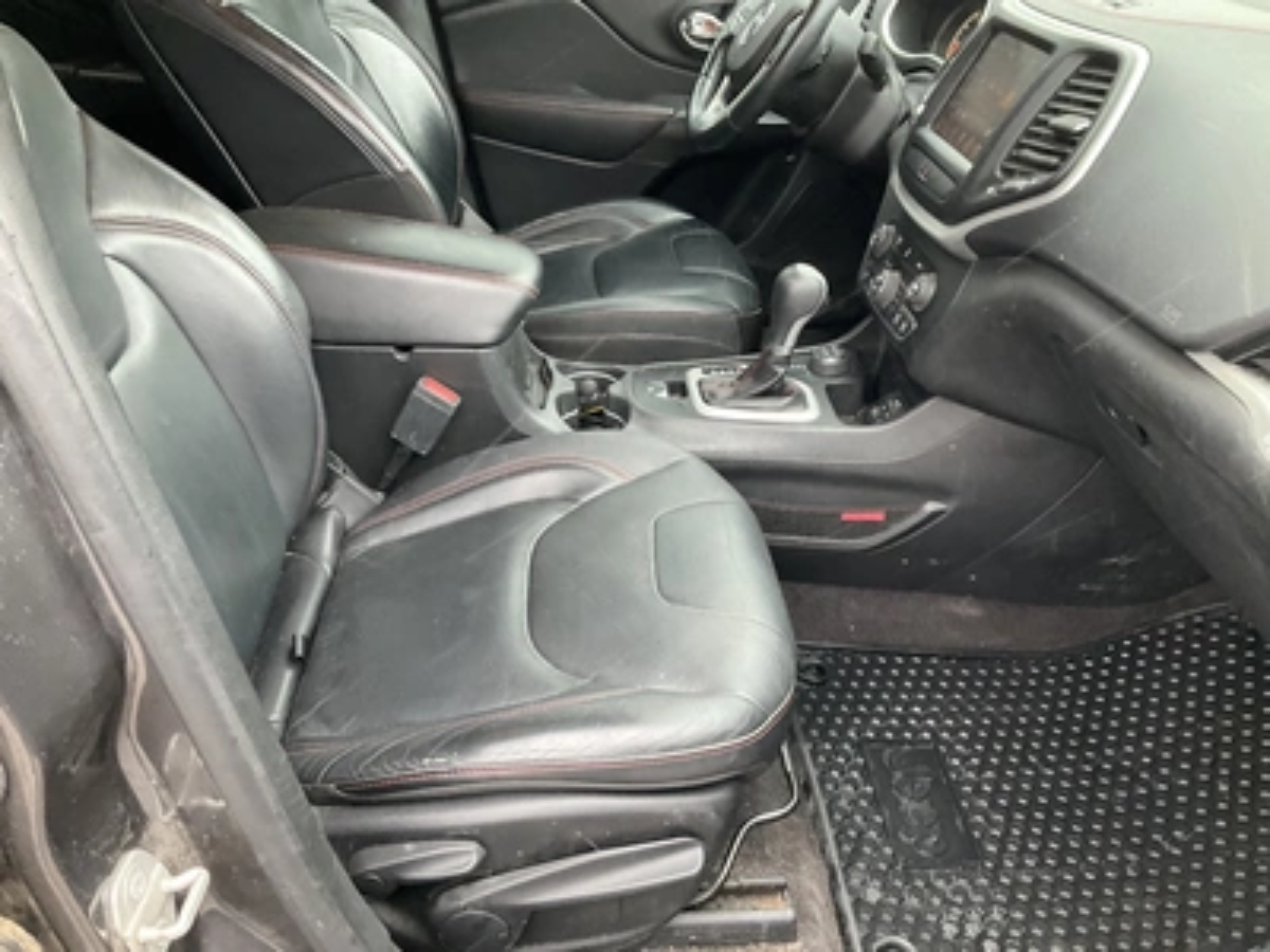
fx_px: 1064
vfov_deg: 48.2
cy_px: 476
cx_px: 635
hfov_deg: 61.7
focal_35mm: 29
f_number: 1.8
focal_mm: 3
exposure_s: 1/60
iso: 200
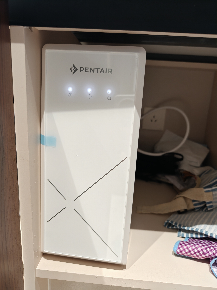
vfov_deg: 73.9
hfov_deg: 58.9
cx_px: 108
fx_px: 192
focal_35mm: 23
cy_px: 145
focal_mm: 8.67
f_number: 1.8
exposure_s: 1/50
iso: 1000
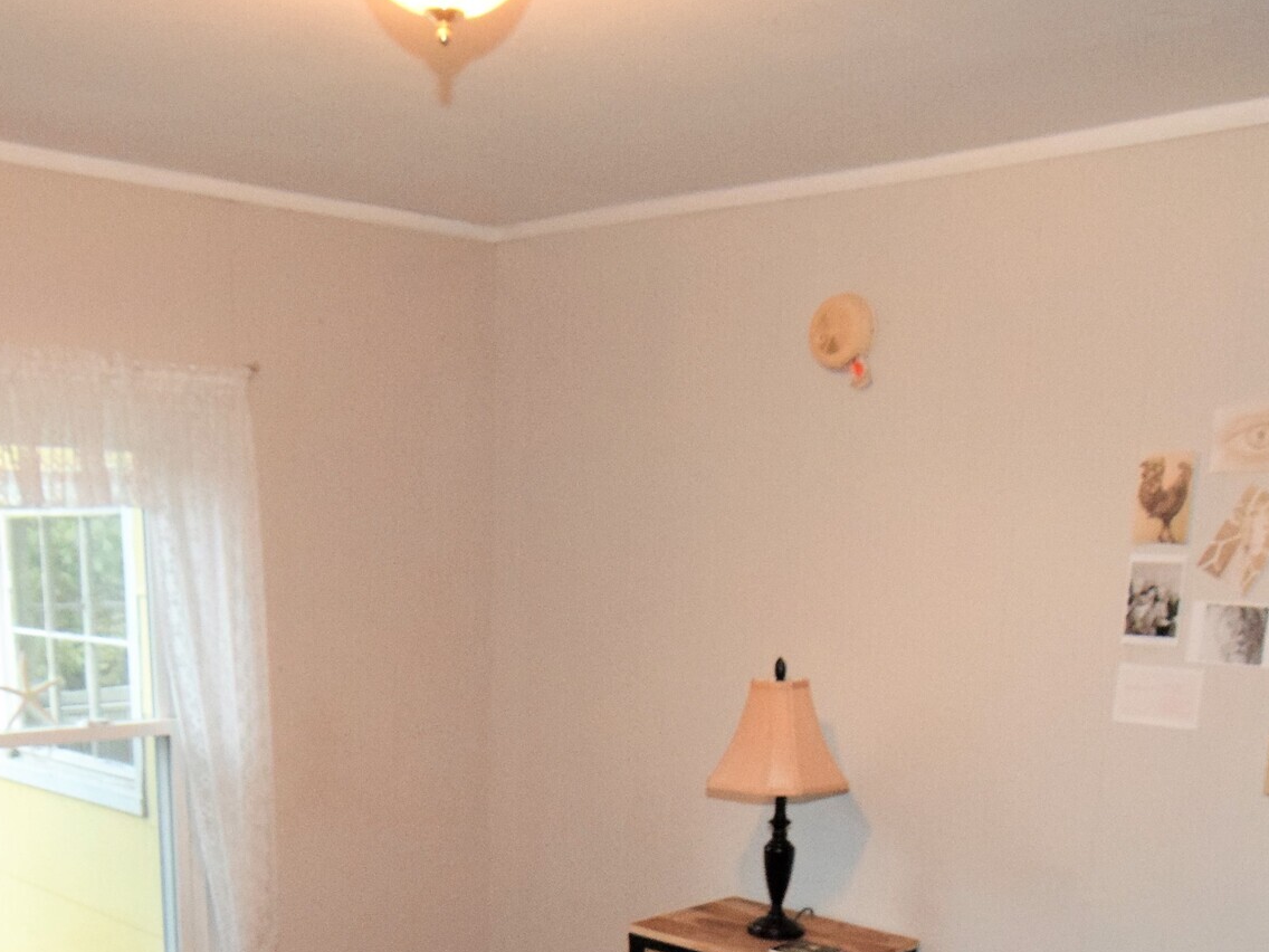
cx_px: 527
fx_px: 1430
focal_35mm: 39
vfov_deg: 34.0
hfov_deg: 47.7
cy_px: 923
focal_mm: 10
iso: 2200
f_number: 6.3
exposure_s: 1/60
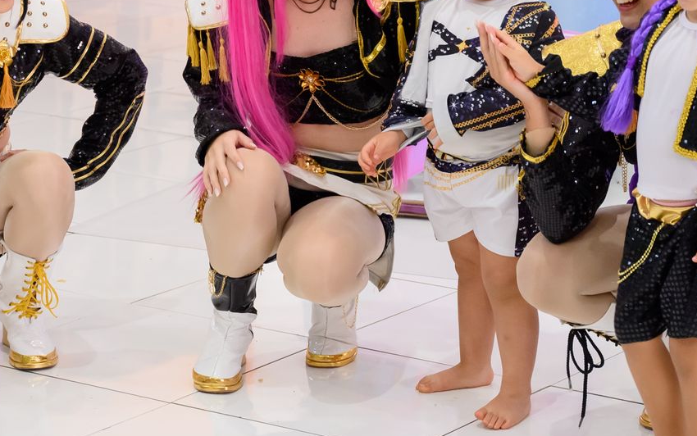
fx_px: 2318
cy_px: 93
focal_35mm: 122
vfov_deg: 10.7
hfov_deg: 17.1
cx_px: 342
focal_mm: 53
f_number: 4
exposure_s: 1/160
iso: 1600
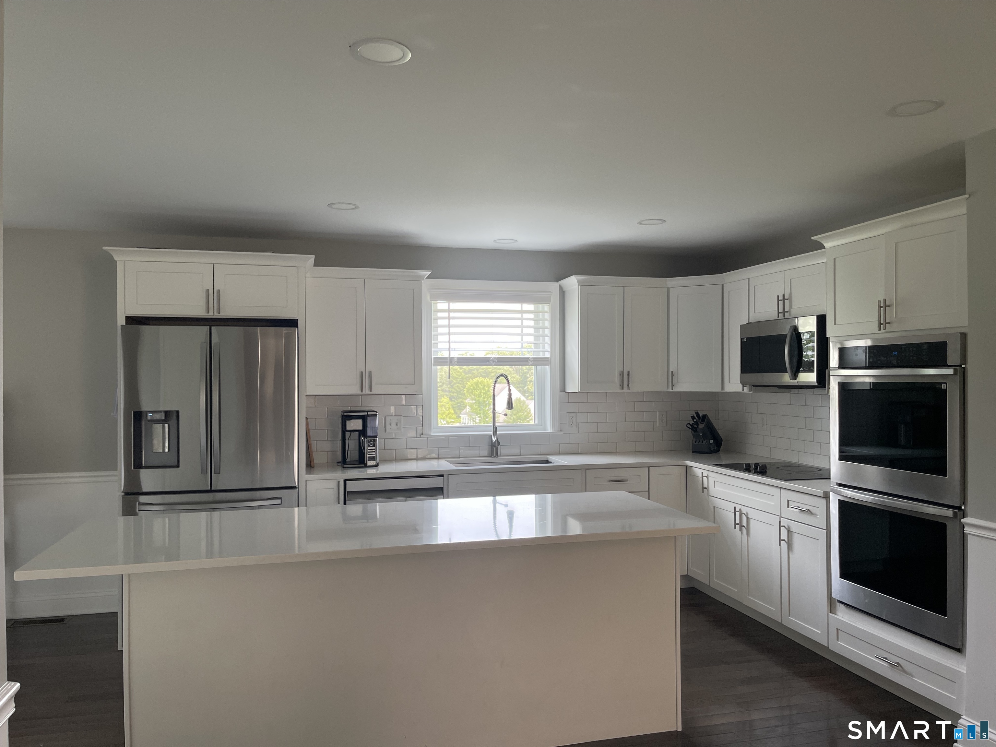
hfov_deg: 69.4
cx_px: 498
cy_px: 374
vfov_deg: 54.9
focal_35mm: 25
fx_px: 719
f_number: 1.6
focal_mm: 5.1
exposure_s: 1/121
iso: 64
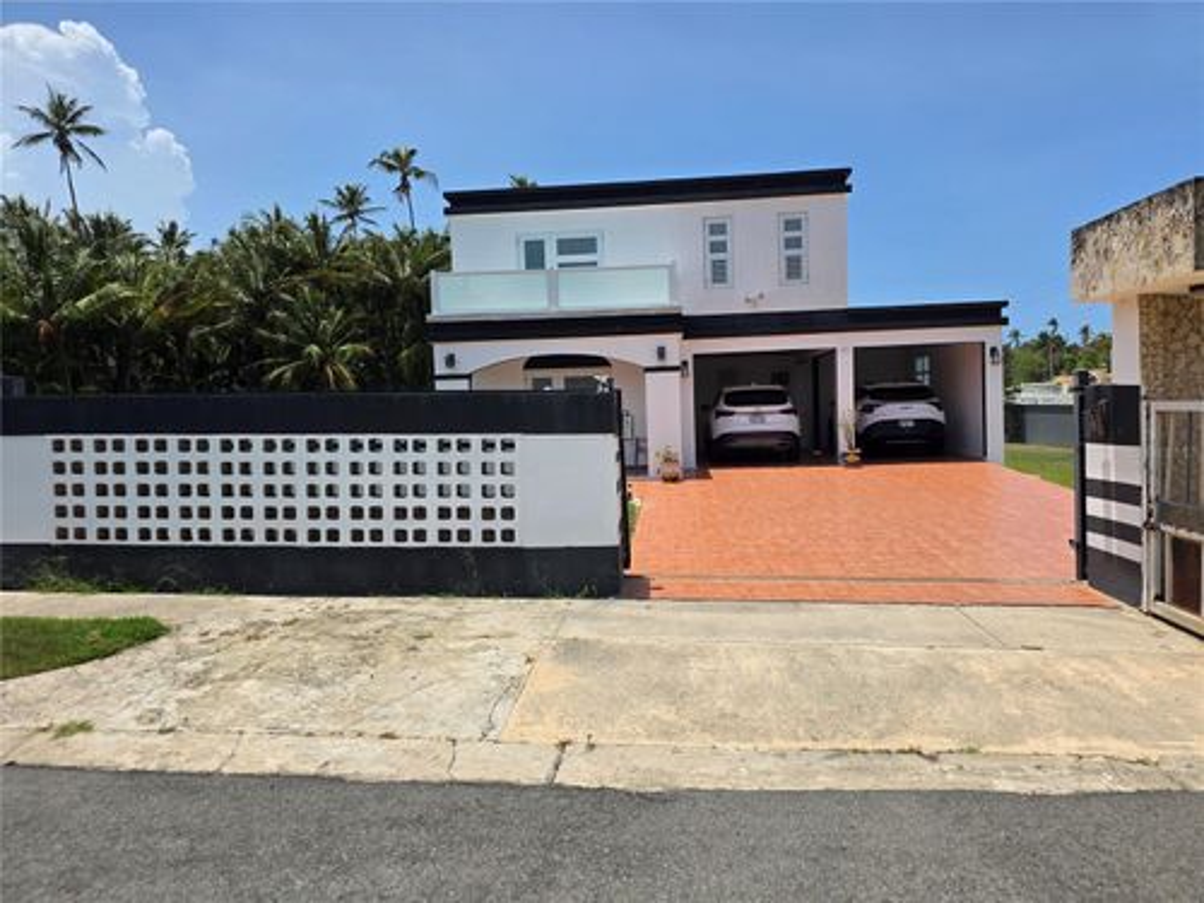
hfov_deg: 73.9
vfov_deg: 58.9
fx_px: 800
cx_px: 602
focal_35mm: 23
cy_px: 452
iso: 80
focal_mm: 6.3
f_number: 1.7
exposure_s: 1/7944
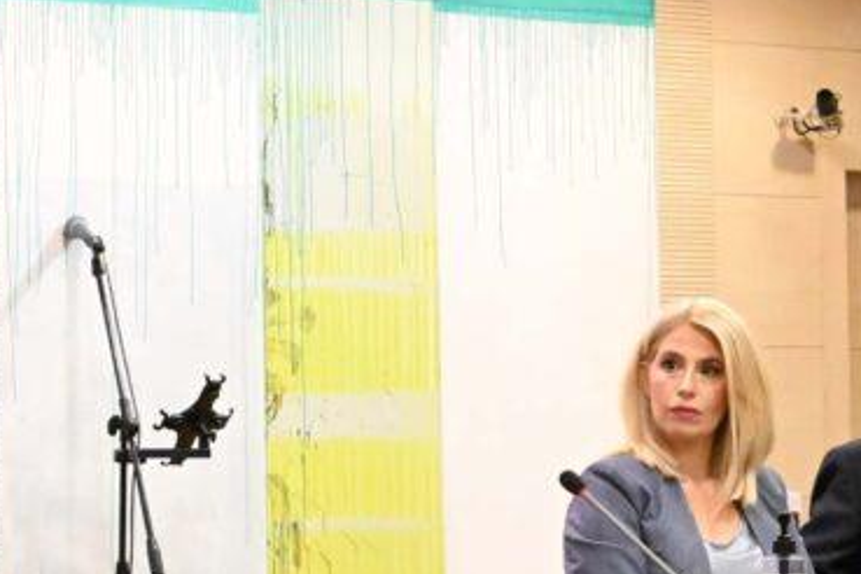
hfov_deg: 14.7
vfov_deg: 10.1
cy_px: 411
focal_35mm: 136
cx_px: -91
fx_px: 3252
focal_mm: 33
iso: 14400
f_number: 5.6
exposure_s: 1/200
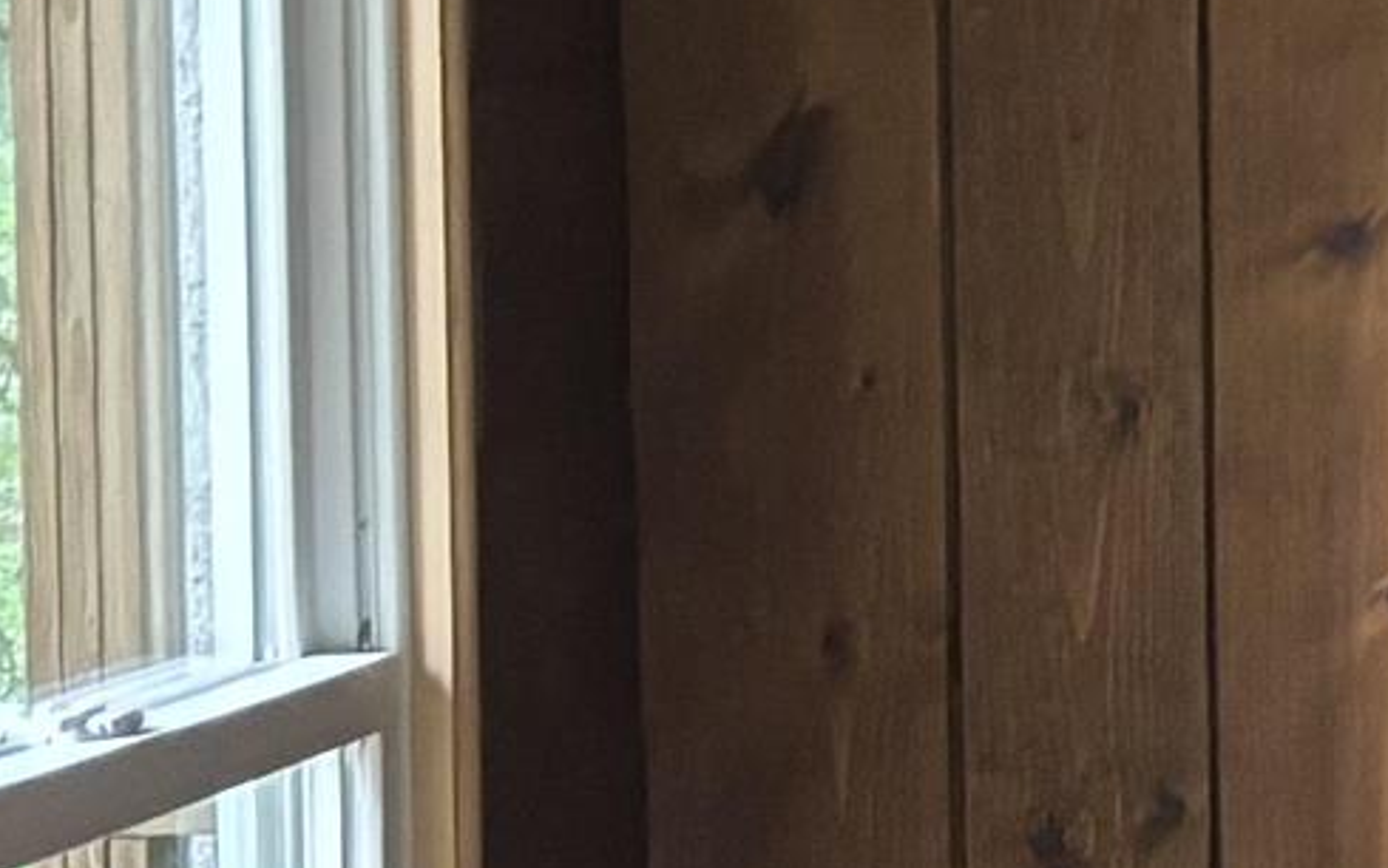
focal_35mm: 173
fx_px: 6546
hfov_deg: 10.1
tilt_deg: -3.4
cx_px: 3605
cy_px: 681
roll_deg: -1.5
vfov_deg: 7.6
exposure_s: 1/40
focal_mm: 5.96
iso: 500
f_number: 1.6
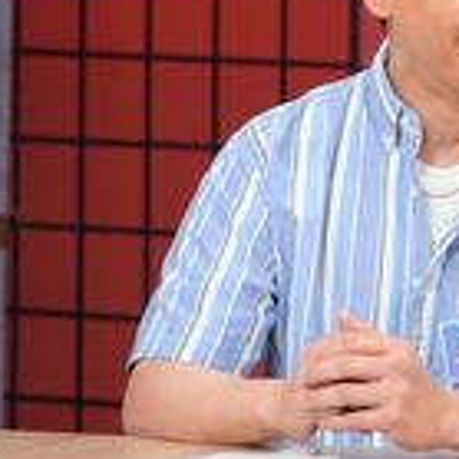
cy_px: 21
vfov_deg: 3.6
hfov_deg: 3.6
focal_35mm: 489
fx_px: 7336
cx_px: 509
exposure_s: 1/250
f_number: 5.6
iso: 5000
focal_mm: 200
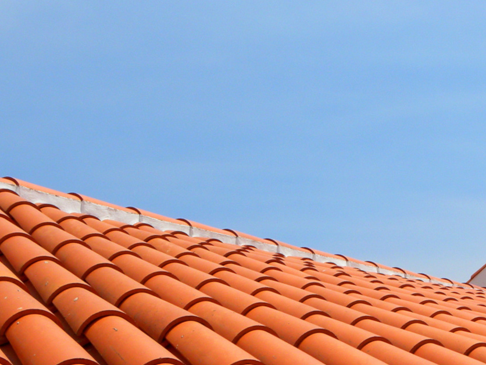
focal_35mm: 75
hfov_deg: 25.5
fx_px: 1053
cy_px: 272
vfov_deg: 19.5
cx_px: 400
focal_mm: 5.9
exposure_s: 1/350
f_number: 5.6
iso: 64
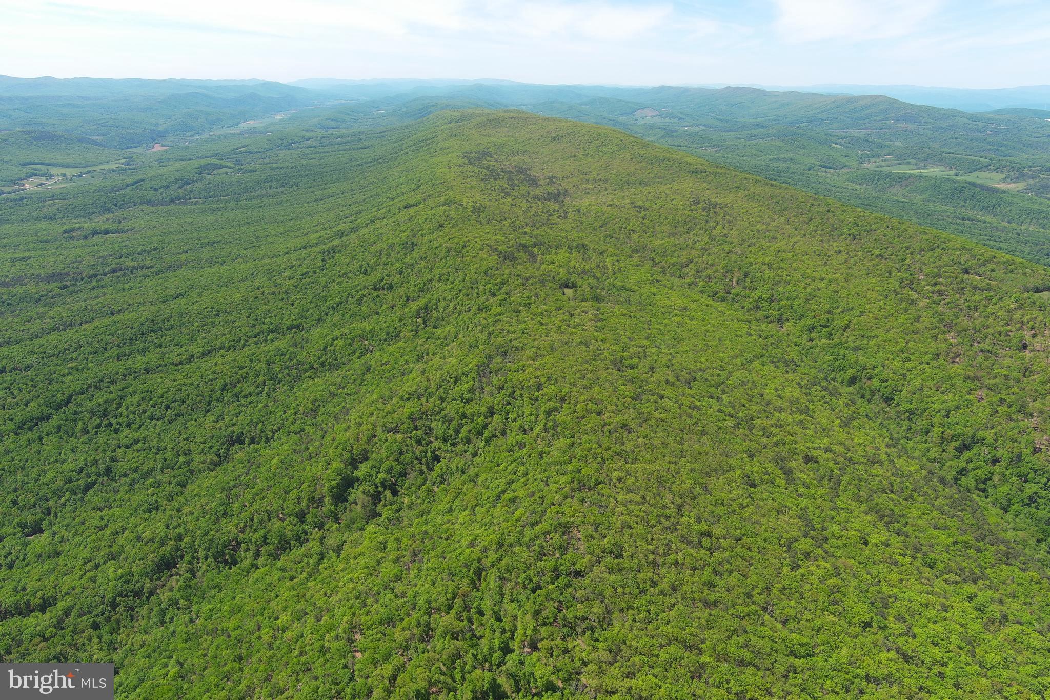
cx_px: 525
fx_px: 846
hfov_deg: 63.7
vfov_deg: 45.0
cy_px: 350
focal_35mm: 29
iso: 100
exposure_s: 1/867
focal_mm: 10.57
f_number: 2.8
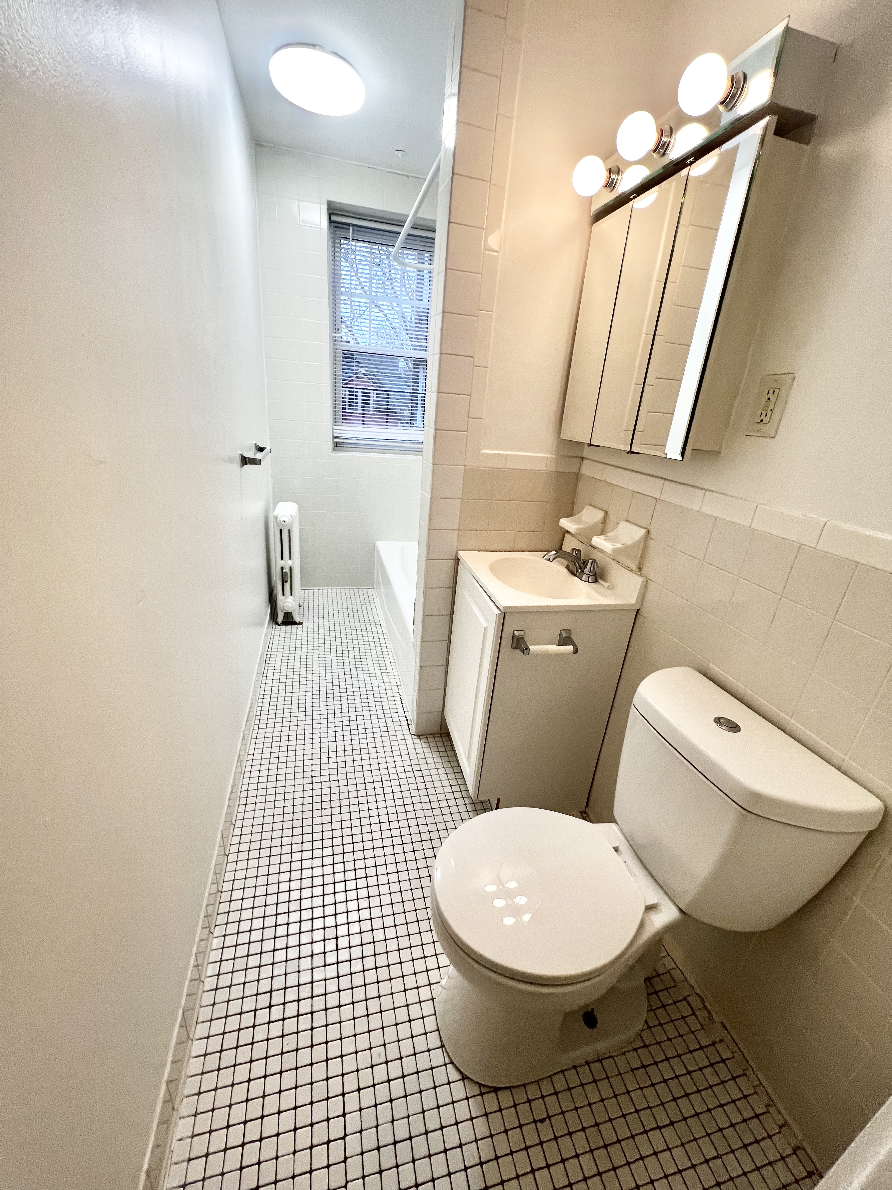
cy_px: 595
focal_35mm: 13
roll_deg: -4.6
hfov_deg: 89.9
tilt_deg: -21.9
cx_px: 446
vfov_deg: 106.2
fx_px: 447
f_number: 1.8
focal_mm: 1.57
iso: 160
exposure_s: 1/120
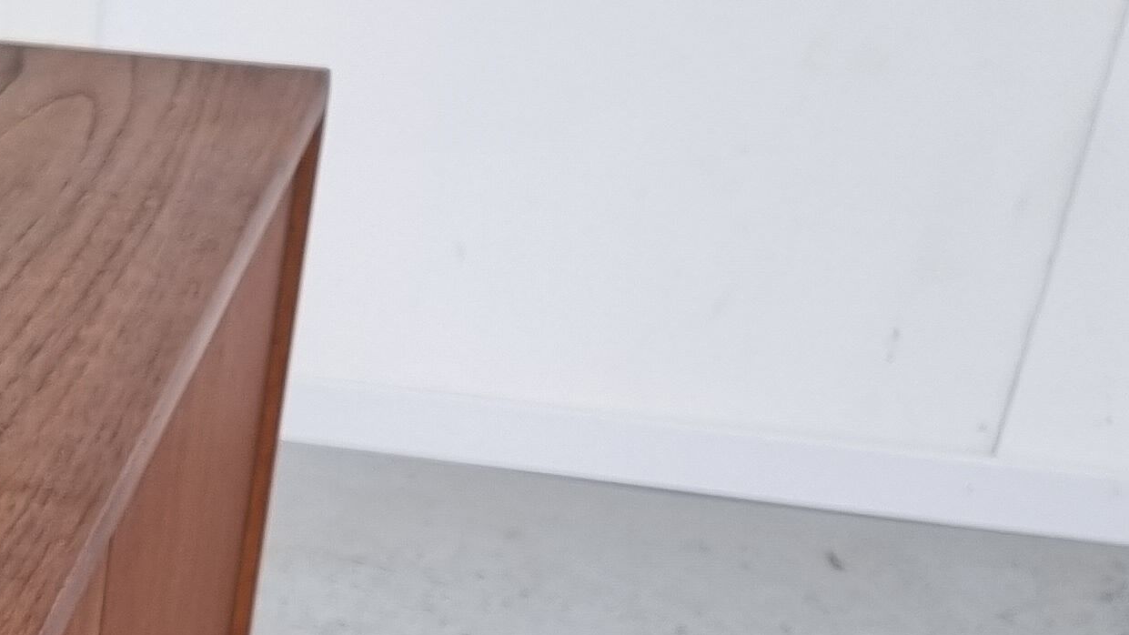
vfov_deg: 12.3
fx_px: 2754
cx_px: -407
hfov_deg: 20.7
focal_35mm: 92
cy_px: 1070
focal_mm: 5.4
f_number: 1.8
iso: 50
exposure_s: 1/100
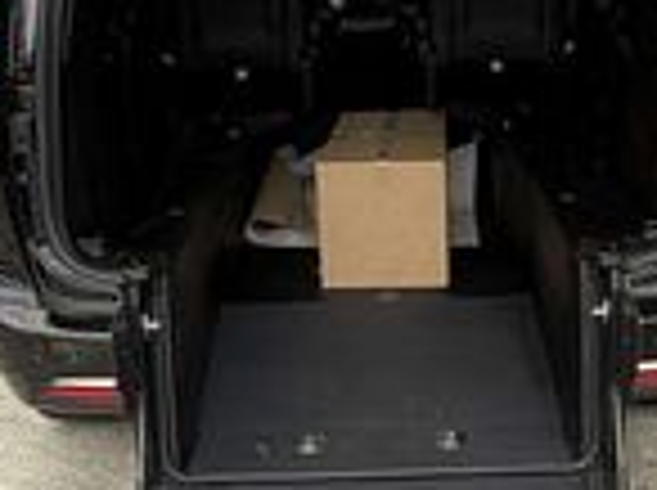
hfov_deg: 42.0
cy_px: 249
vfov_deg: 32.1
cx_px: 374
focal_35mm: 45
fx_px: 853
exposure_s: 1/180
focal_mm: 2.22
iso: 50
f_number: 2.2
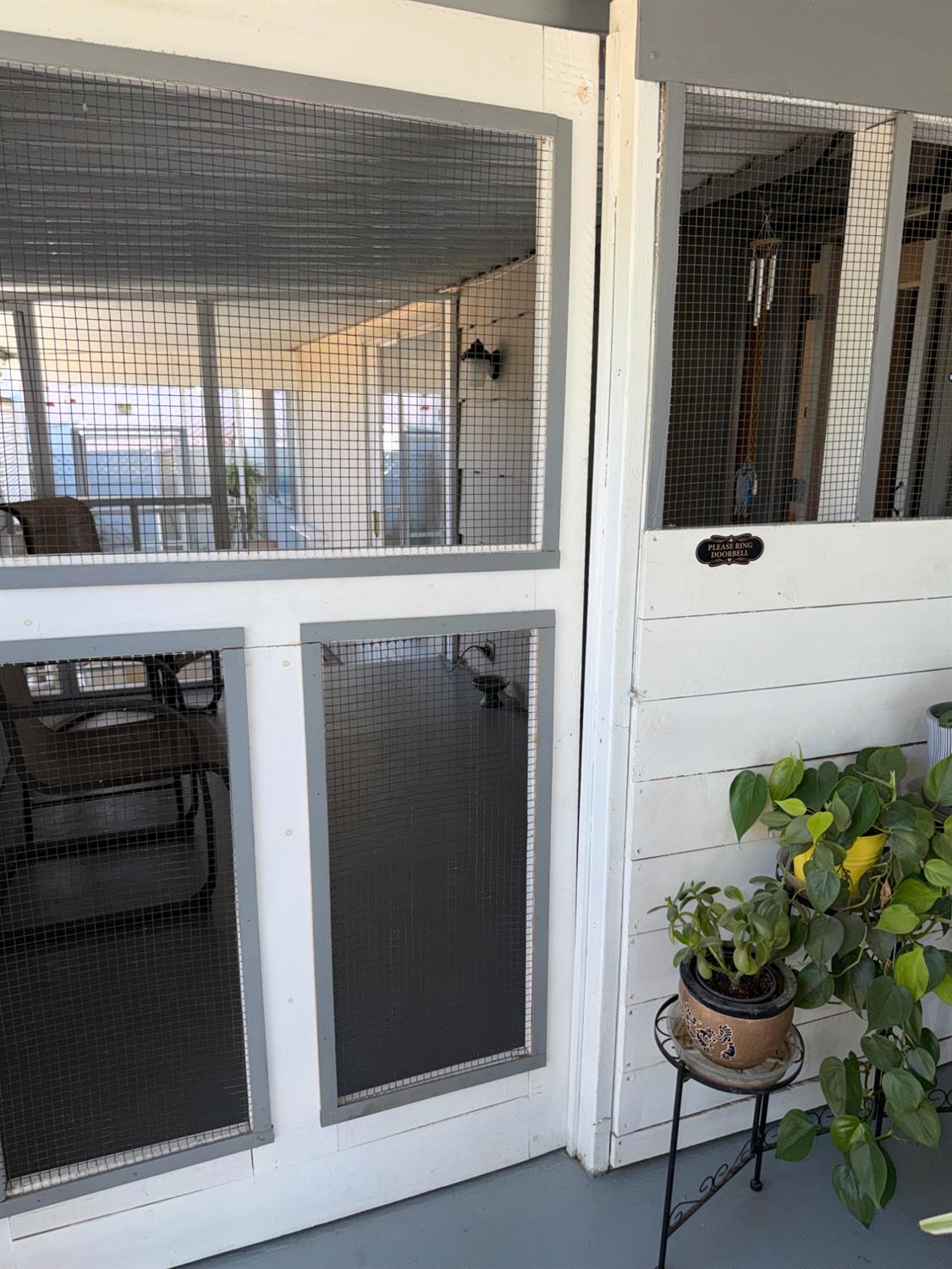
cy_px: 634
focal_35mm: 24
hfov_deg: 56.8
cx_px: 476
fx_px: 880
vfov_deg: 71.6
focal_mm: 6.76
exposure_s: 1/175
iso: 50
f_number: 1.78
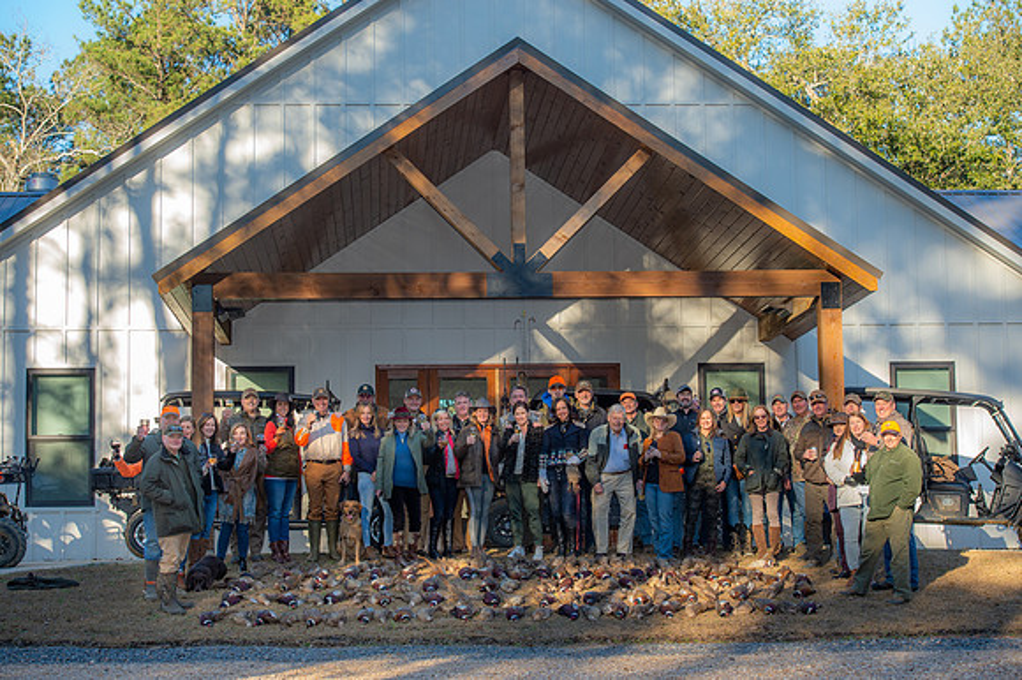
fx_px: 1986
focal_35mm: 70
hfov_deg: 28.9
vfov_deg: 19.4
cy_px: 340
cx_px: 511
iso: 160
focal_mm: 70
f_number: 5.6
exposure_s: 1/125
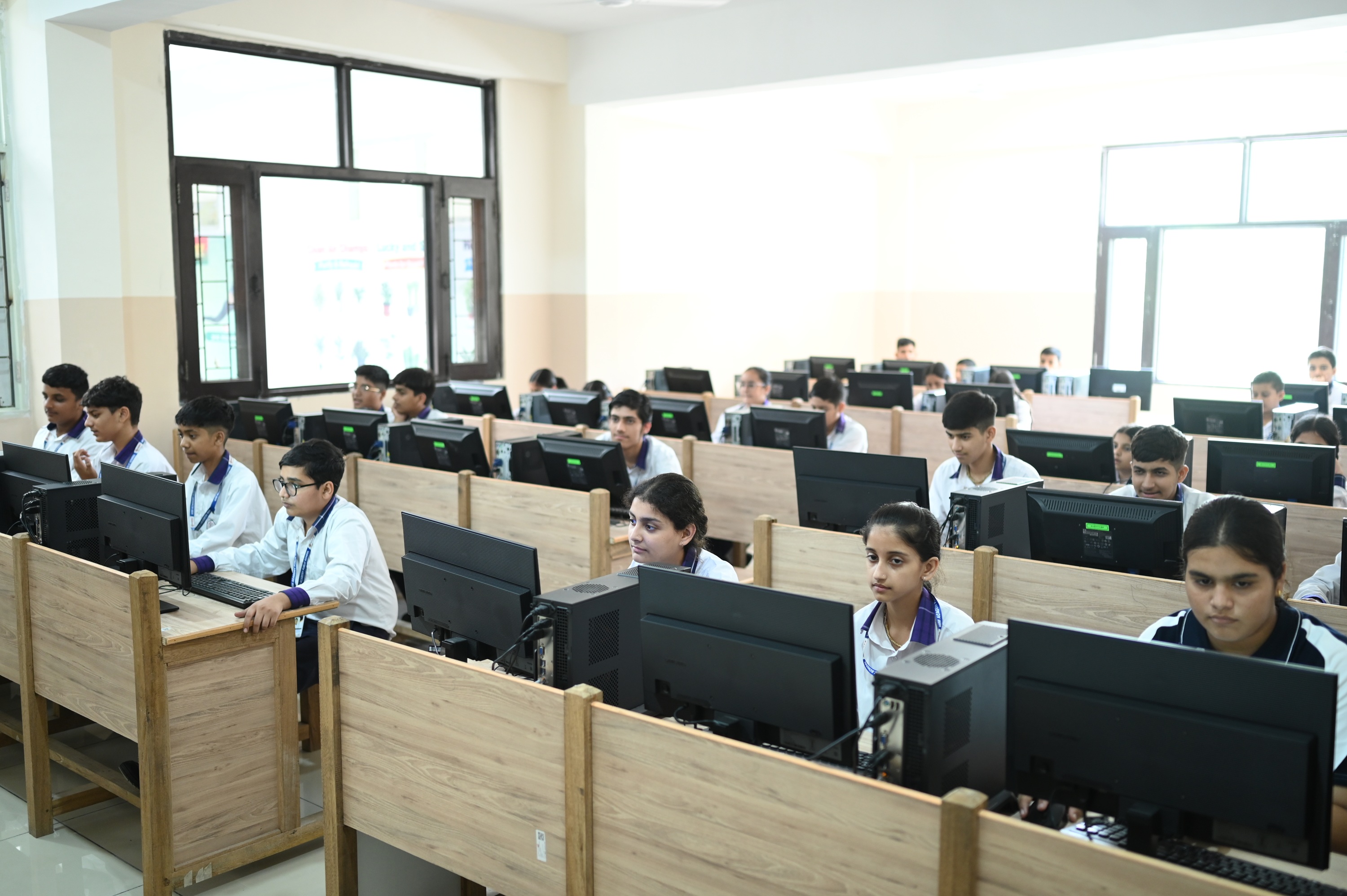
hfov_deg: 54.5
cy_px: 448
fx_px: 1309
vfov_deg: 37.8
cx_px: 674
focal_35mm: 35
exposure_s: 1/125
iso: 800
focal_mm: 35
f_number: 1.8
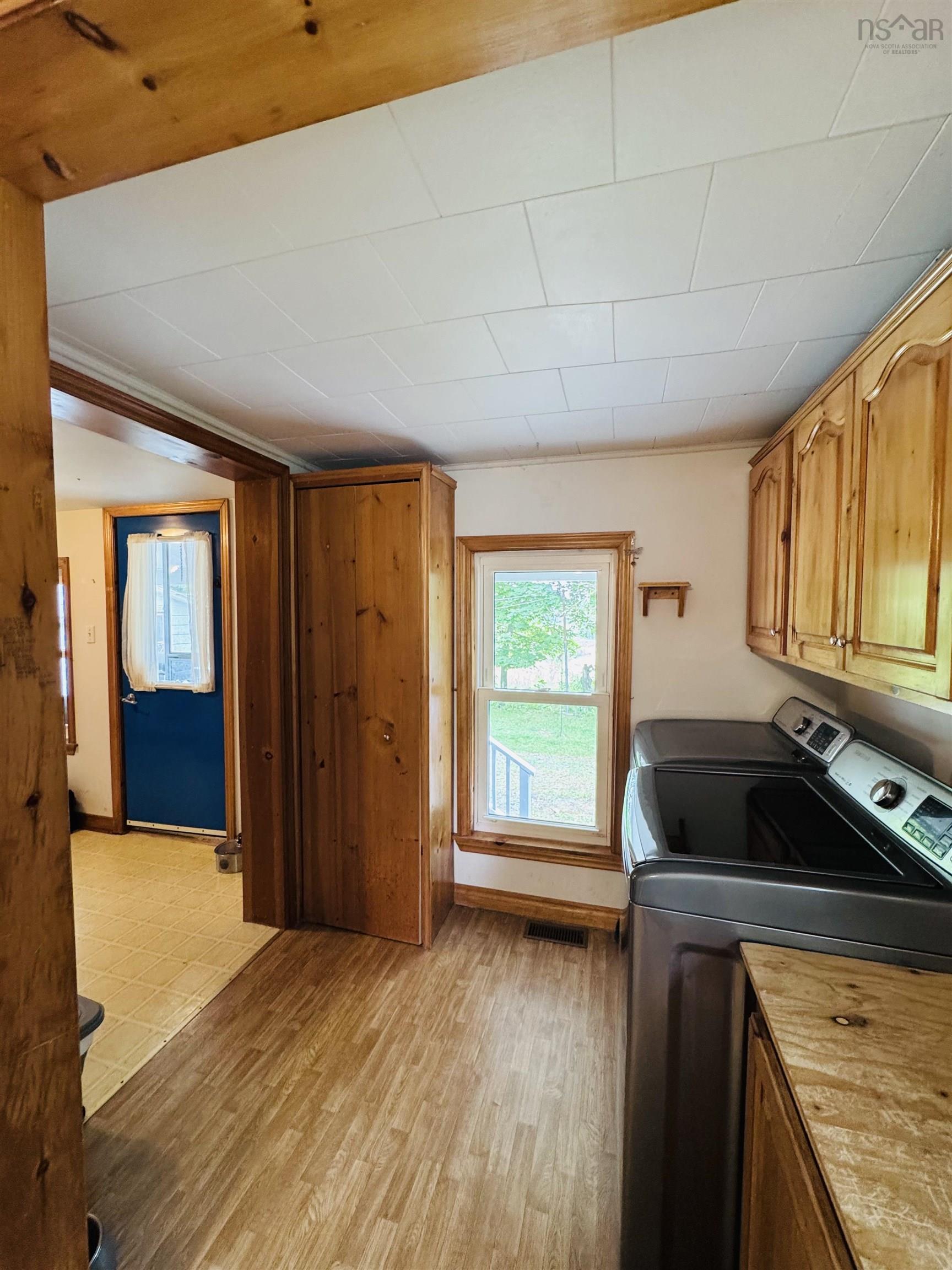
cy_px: 635
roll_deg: +0.2
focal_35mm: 14
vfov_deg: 102.1
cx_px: 476
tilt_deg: -2.4
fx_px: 513
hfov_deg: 85.7
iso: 320
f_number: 2.2
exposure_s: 1/60
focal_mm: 2.22
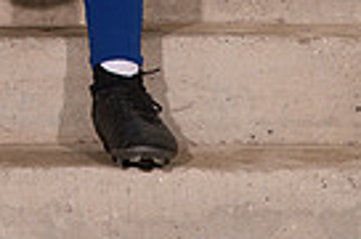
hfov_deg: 9.3
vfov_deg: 6.0
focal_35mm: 219
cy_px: -303
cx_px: -13
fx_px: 2191
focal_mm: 66
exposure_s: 1/320
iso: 250
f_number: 7.1
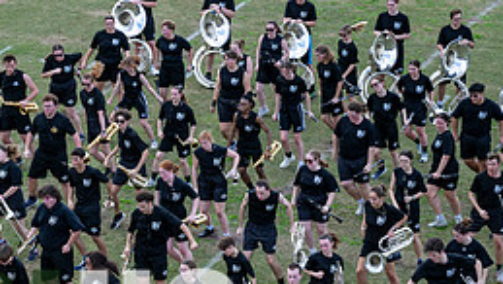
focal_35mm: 164
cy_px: 361
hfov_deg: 13.0
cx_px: 91
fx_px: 2188
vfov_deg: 7.3
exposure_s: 1/1250
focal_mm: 70
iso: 250
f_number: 2.8
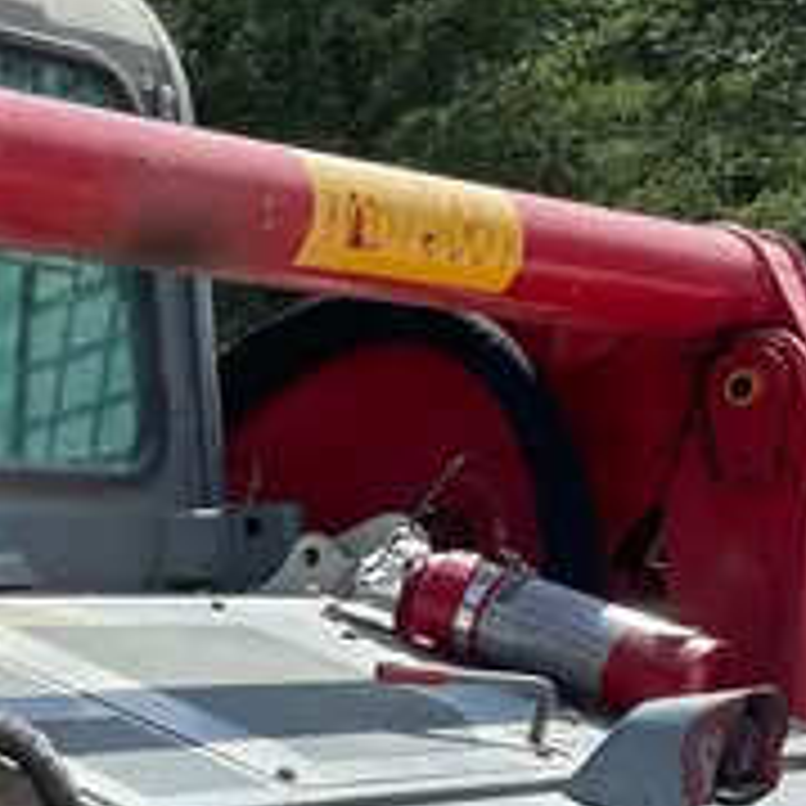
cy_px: 1015
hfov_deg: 17.1
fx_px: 2476
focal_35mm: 94
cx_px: -315
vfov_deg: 17.5
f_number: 1.6
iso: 50
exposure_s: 1/1770
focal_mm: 4.2
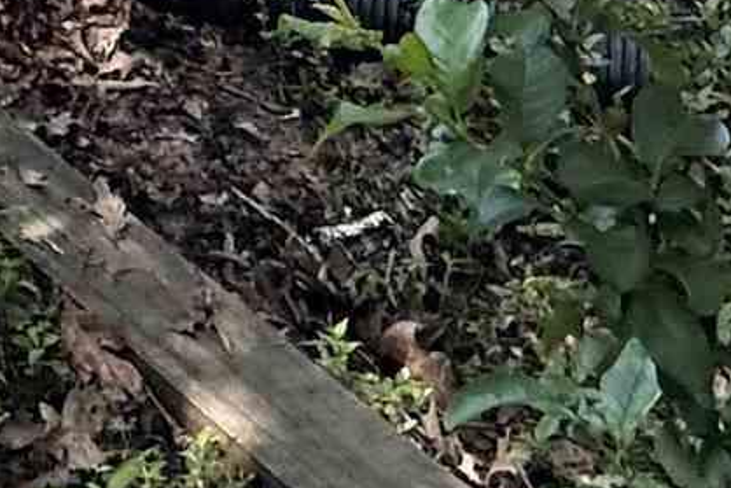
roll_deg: +3.5
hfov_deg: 17.7
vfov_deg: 8.8
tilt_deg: -4.3
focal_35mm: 107
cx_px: -261
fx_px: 2173
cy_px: -1230
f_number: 2.2
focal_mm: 2.22
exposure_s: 1/197
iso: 40
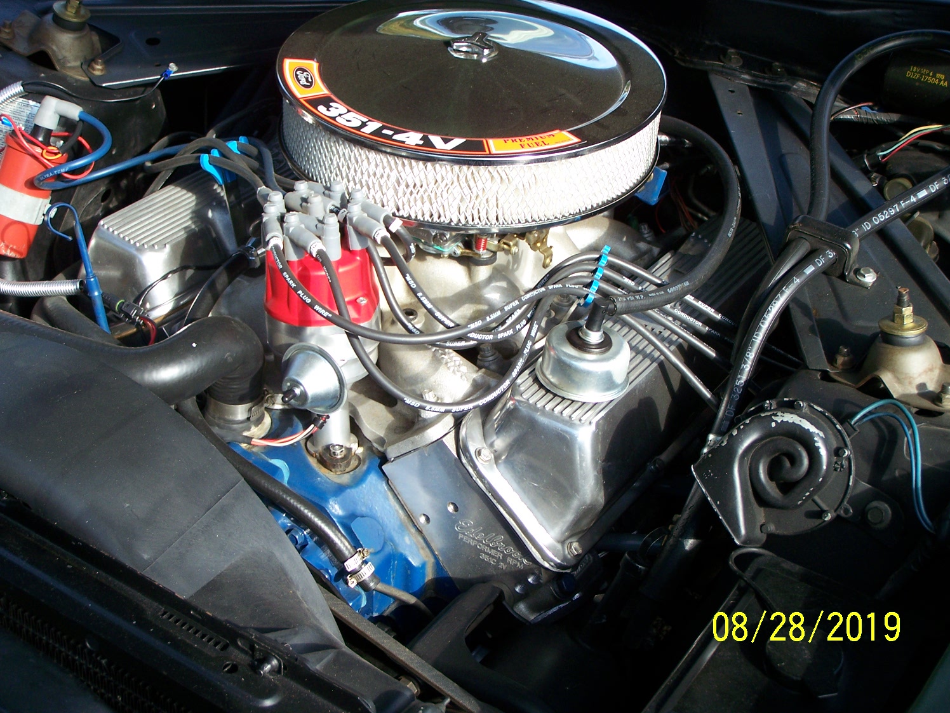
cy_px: 356
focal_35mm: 59
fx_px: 1619
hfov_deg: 32.7
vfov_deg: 24.8
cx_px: 475
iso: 80
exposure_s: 1/250
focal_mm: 9.8
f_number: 3.1
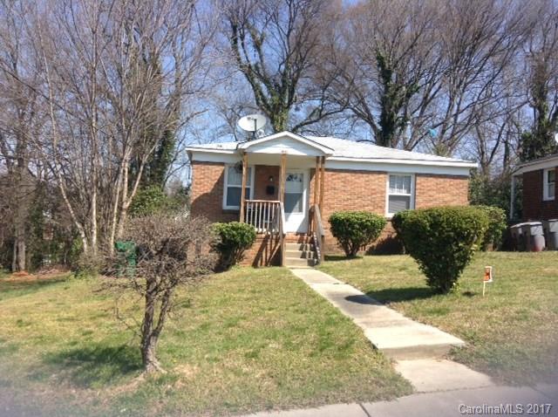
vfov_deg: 42.8
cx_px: 279
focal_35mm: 33
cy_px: 208
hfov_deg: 55.4
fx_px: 531
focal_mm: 3.3
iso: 25
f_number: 2.4
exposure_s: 1/864
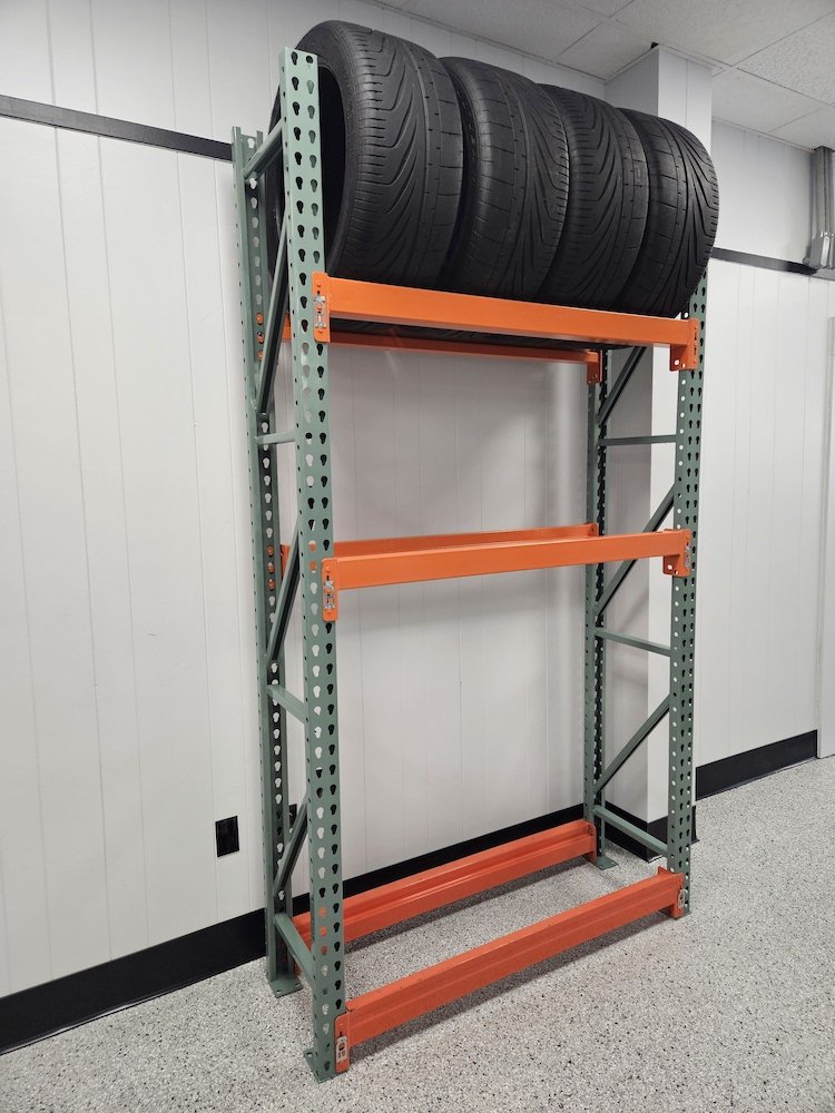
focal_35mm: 23
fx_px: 740
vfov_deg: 73.9
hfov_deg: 58.9
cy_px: 556
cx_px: 418
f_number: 1.8
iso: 400
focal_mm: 5.4
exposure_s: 1/120
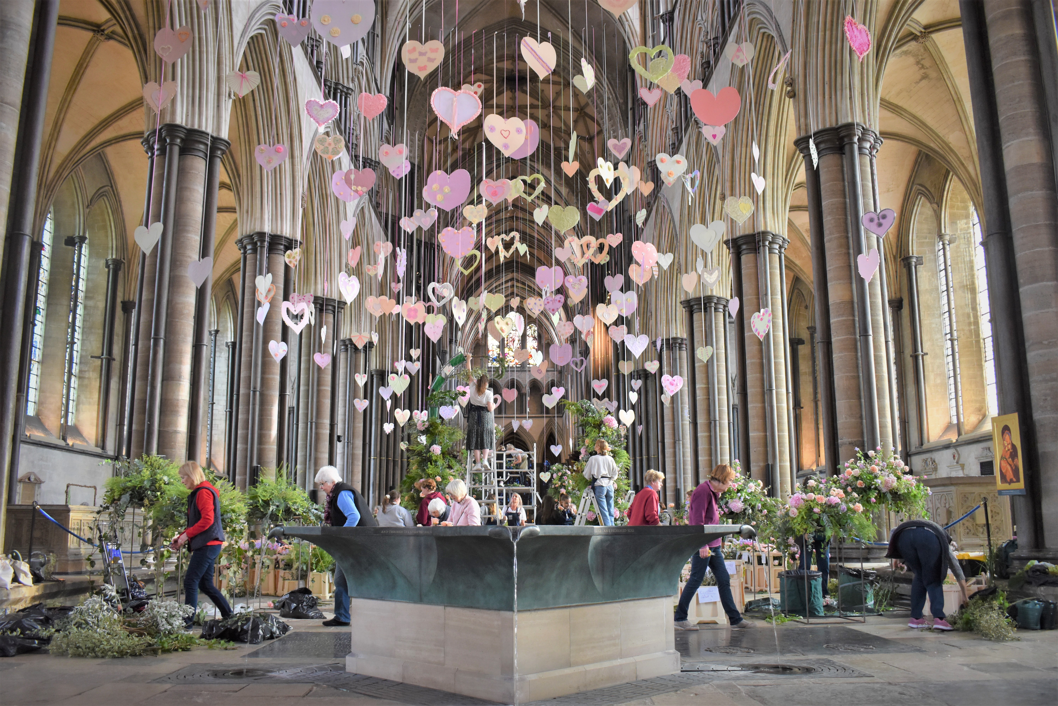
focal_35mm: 30
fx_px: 882
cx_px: 529
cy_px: 353
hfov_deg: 61.9
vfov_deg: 43.6
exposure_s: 1/125
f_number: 3.8
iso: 900
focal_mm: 20
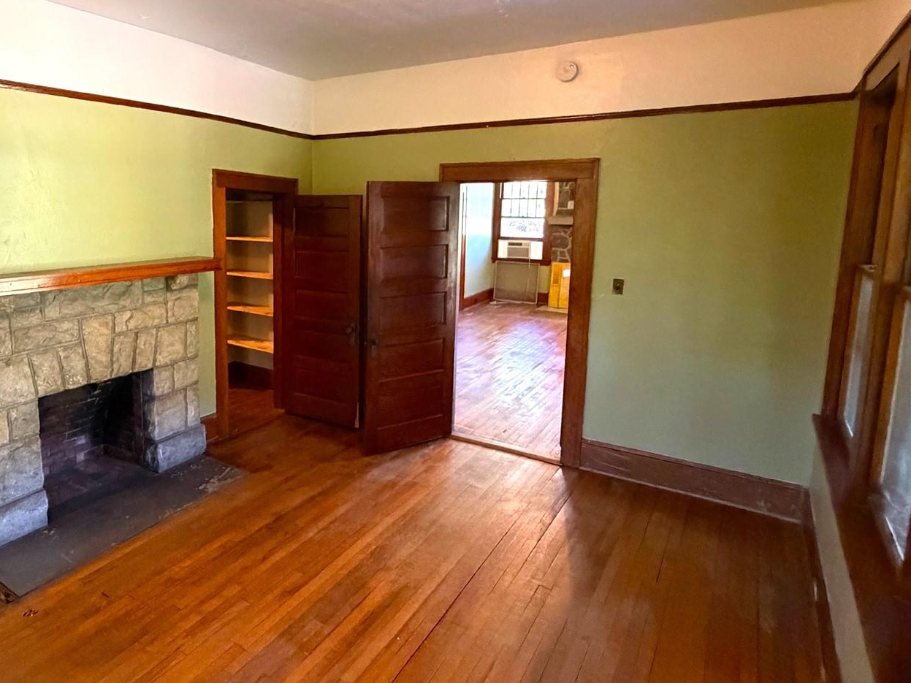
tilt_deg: -5.1
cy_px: 279
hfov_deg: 71.5
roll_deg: +0.4
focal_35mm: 23
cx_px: 294
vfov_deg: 58.5
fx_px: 605
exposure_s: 1/60
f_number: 2.2
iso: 1000
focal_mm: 2.22
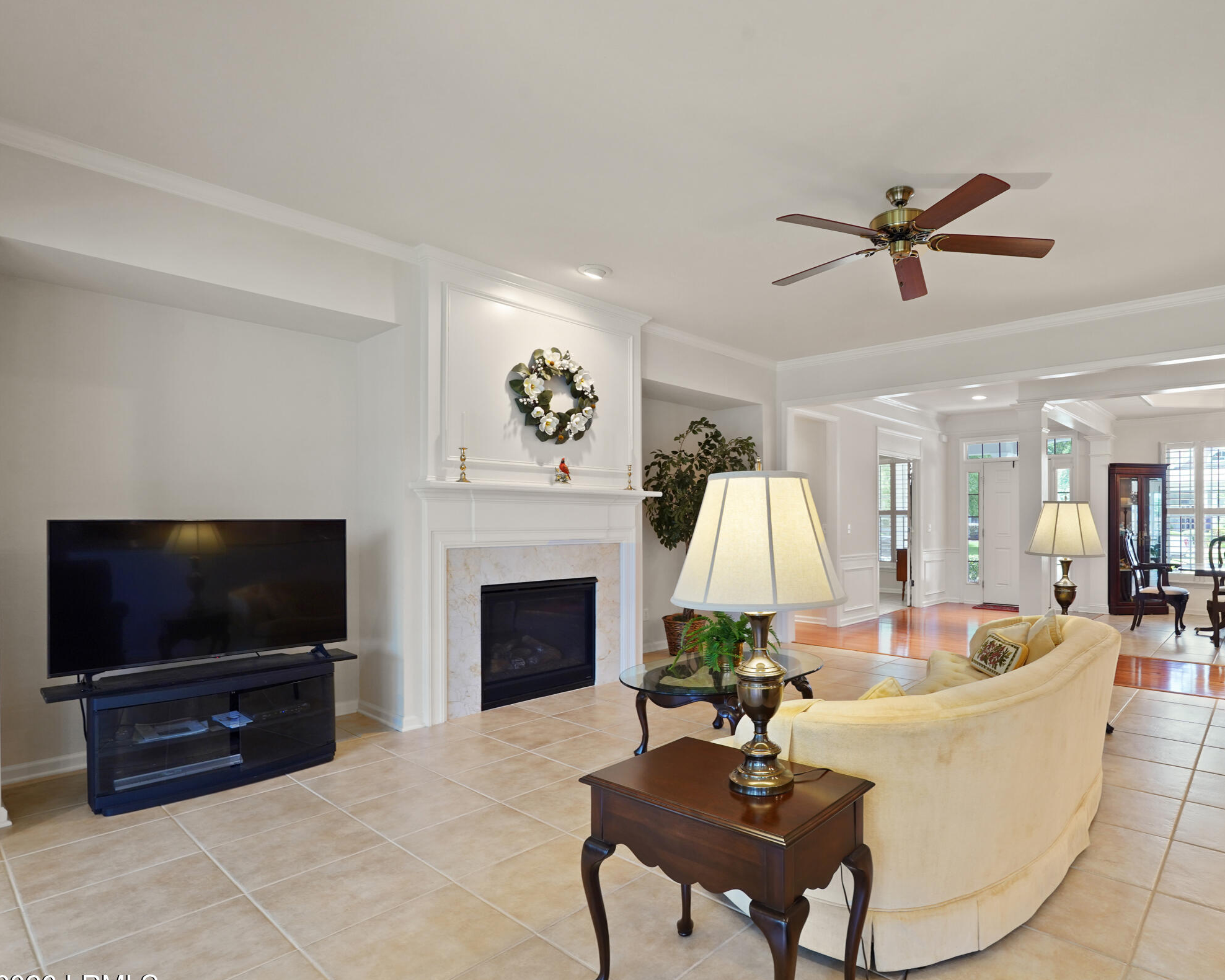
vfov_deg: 70.8
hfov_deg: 82.1
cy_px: 516
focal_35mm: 19
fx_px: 689
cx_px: 744
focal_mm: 16
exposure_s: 1/2.5
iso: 320
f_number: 9
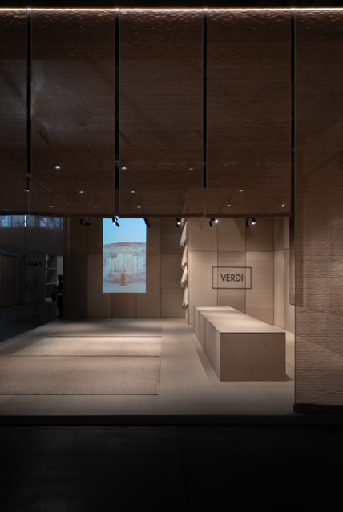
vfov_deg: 73.7
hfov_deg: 53.2
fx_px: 342
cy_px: 256
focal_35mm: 24
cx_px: 172
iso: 250
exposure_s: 1/10
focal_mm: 16
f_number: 13
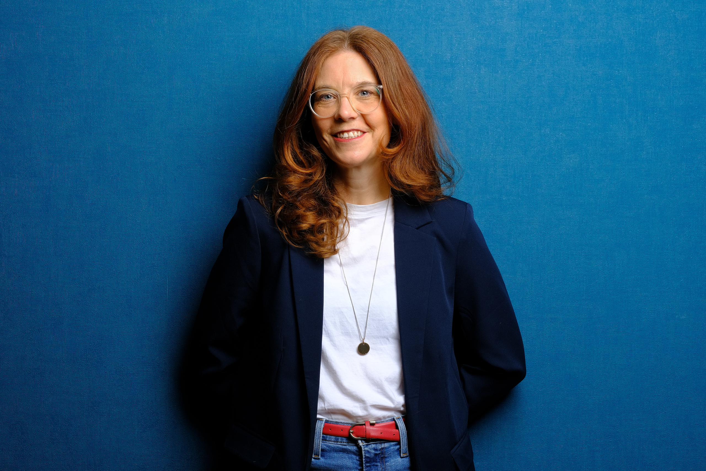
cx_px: 353
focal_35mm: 84
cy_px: 236
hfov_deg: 24.2
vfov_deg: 16.3
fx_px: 1647
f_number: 11
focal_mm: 56
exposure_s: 1/160
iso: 160
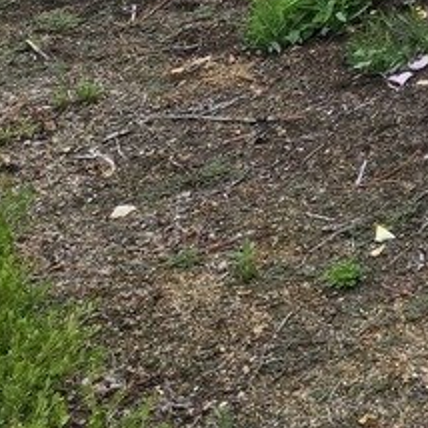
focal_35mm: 133
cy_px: -454
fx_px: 1860
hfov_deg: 10.9
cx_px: 1068
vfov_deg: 11.7
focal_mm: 5.4
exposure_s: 1/508
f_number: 1.8
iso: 80
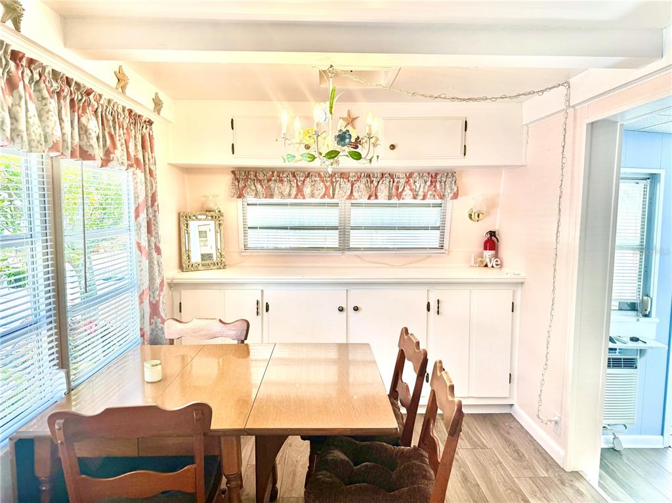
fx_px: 466
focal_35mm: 24
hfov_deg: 71.6
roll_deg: +0.1
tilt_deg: -4.7
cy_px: 252
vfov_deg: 56.8
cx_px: 336
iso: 100
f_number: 1.78
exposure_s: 1/243
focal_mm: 6.76
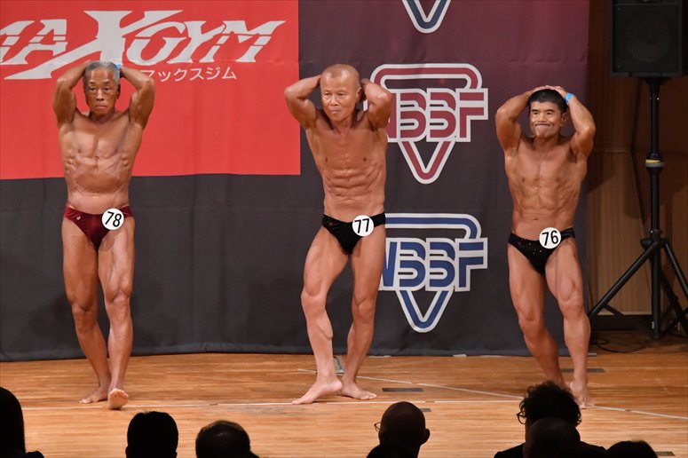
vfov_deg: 5.1
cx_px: 344
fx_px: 5158
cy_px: 229
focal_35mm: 270
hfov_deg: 7.6
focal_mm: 180
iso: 9000
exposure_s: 1/400
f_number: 5.6
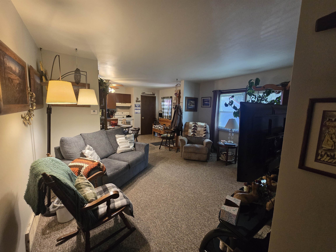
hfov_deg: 106.2
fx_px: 126
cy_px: 126
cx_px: 168
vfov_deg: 89.9
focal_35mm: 13
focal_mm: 2.2
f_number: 2.2
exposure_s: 1/60
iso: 400
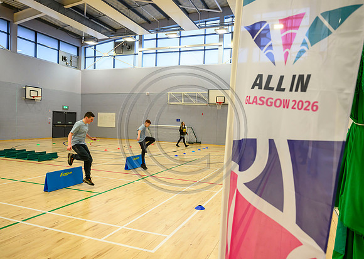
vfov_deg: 53.1
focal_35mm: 25
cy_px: 130
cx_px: 194
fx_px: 259
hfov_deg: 70.1
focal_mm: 24
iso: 2500
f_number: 3.5
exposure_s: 1/400
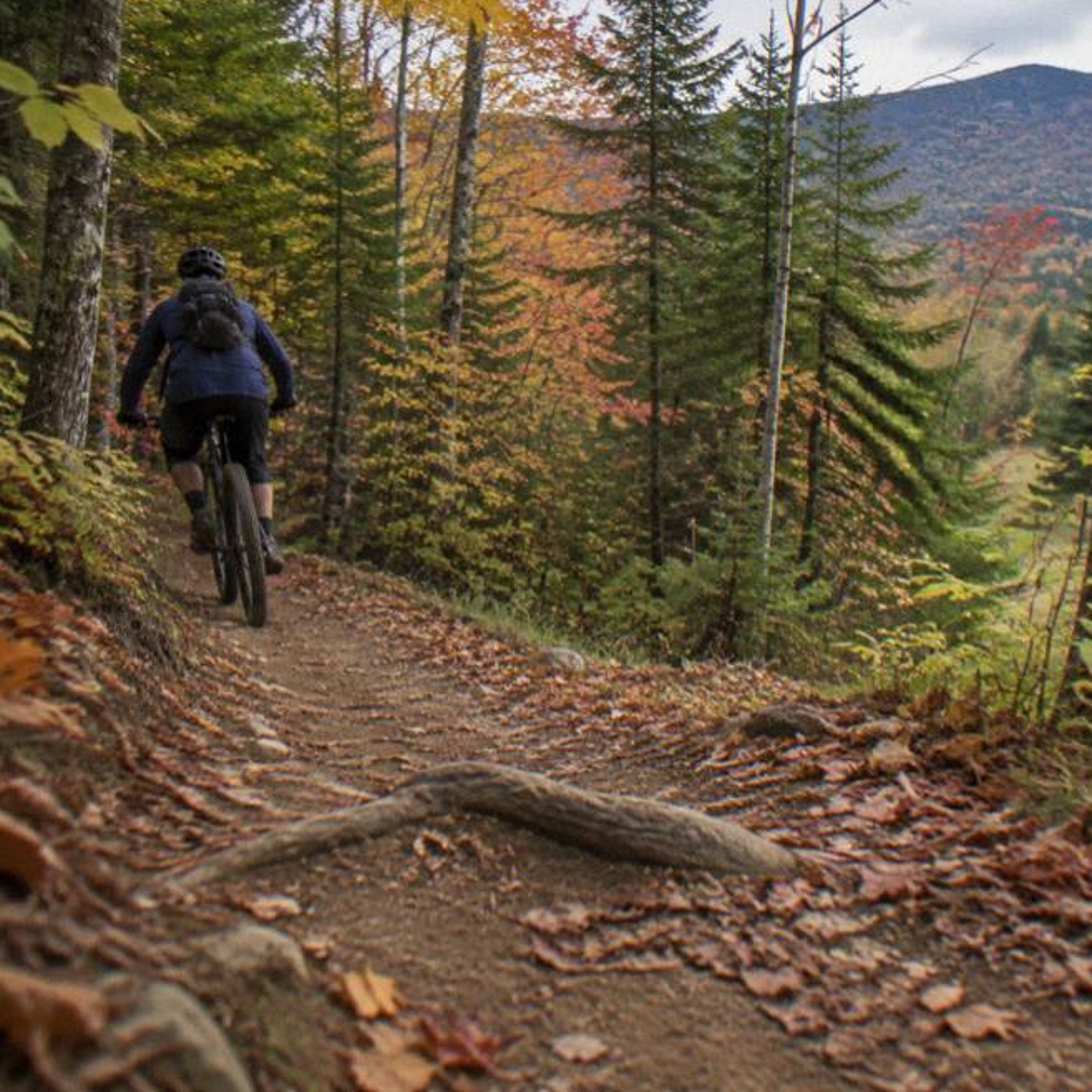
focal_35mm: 31
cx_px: 720
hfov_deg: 51.6
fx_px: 1106
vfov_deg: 52.5
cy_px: 541
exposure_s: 1/125
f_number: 9
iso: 320
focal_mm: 24
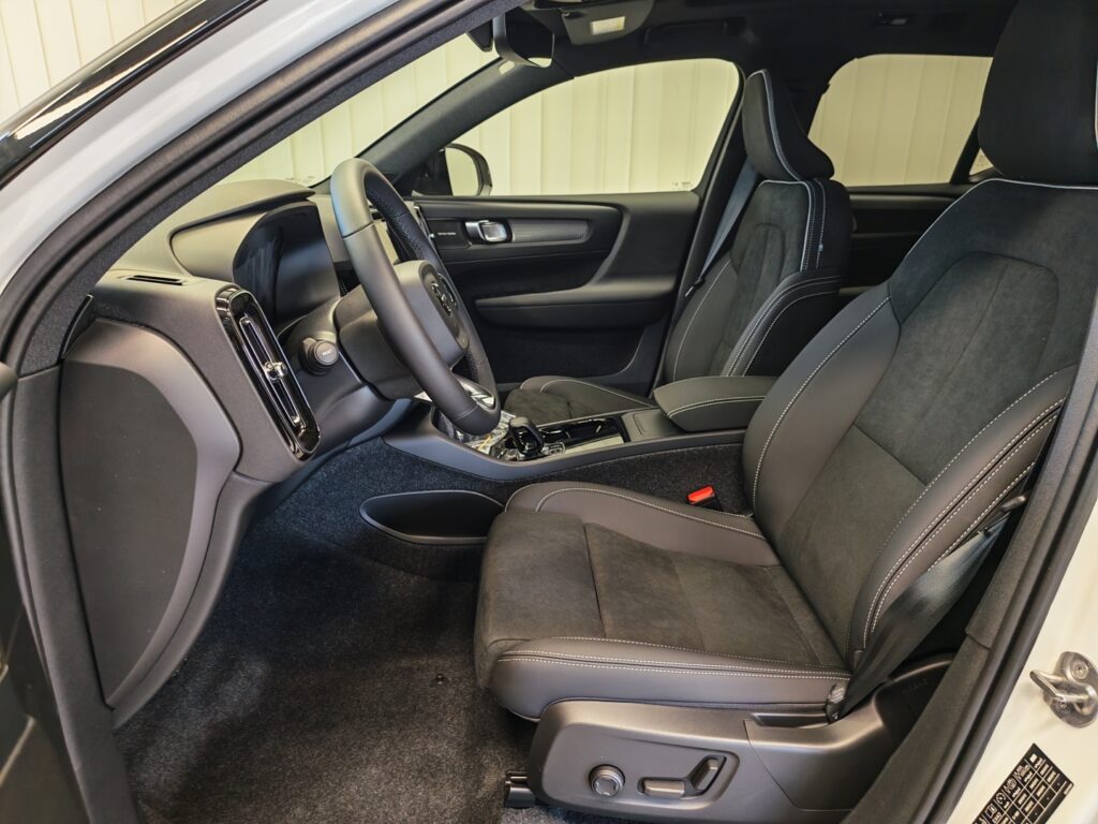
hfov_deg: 73.9
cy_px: 412
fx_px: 730
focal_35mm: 23
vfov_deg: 58.9
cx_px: 549
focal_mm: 5.4
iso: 200
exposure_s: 1/51
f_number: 1.6
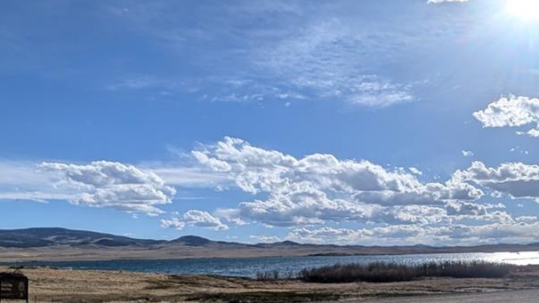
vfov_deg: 37.1
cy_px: 219
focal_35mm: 31
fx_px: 443
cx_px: 404
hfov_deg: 59.3
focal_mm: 2.02
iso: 59
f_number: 1.7
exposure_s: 1/14706
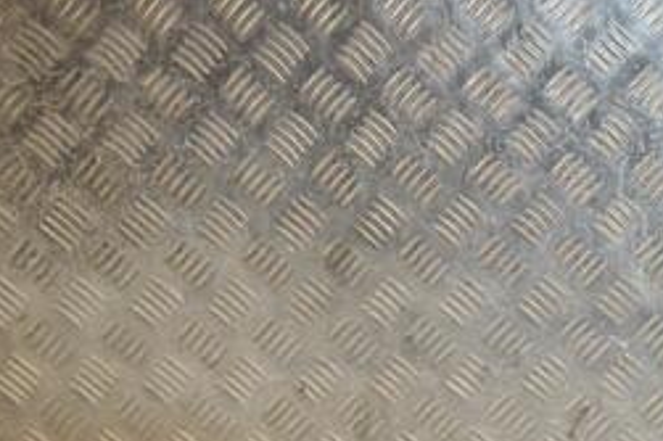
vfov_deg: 16.6
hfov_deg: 23.7
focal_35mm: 79
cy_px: 504
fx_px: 1454
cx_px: 766
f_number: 5.6
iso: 800
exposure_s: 1/200
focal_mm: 22
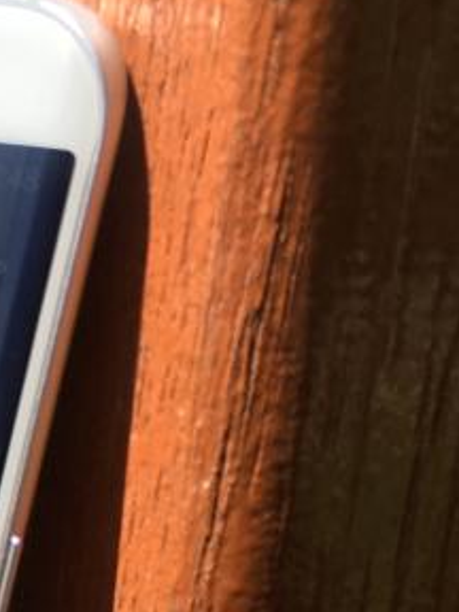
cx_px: -487
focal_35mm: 103
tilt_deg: -21.3
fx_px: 1821
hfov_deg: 12.5
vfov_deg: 18.2
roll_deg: -0.7
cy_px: 718
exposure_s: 1/601
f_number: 2.2
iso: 25
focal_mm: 4.15
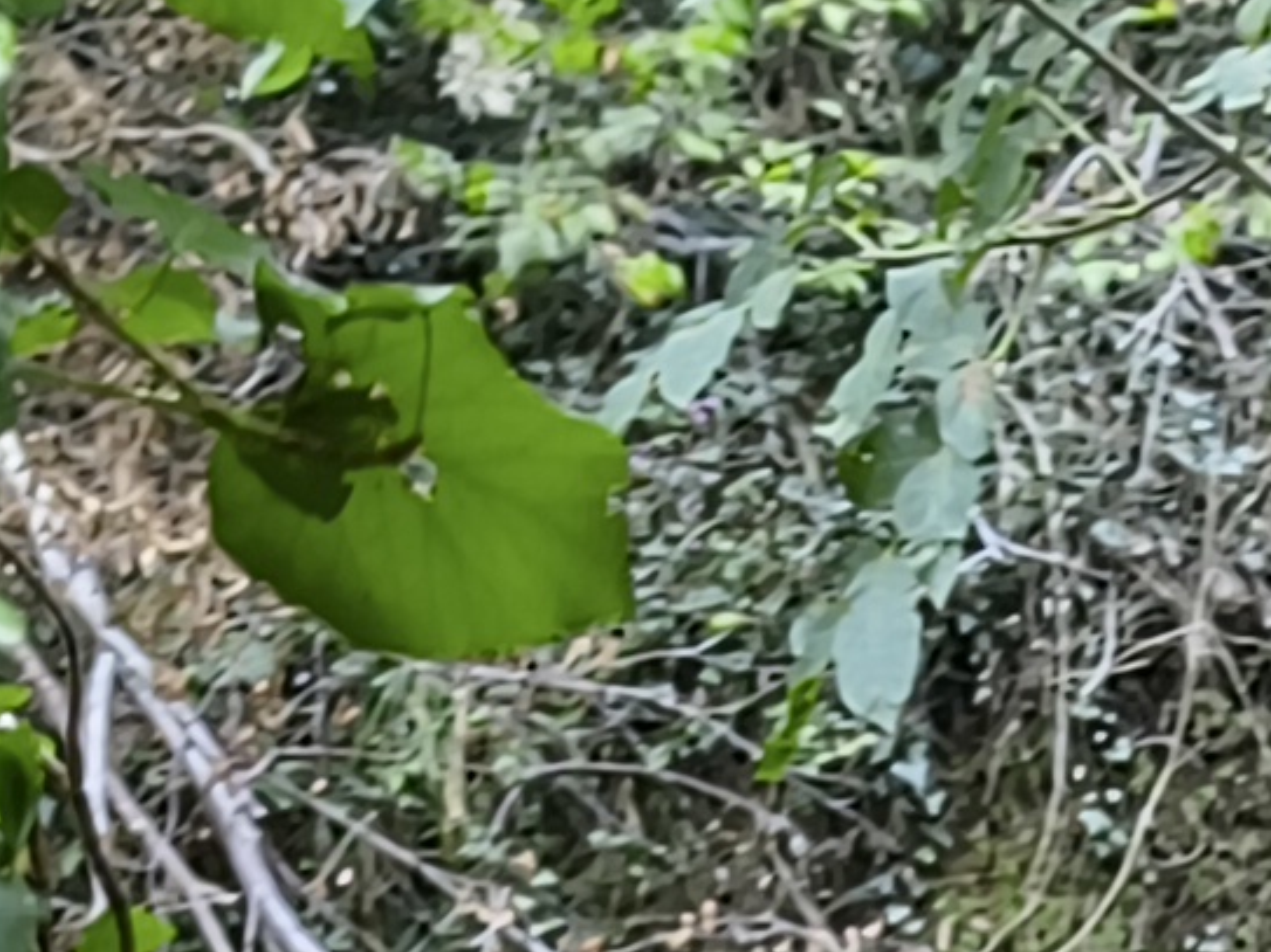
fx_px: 6644
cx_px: 1552
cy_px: 3469
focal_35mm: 181
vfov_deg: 6.8
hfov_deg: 10.7
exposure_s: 6
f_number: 1.8
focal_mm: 5.56
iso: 628
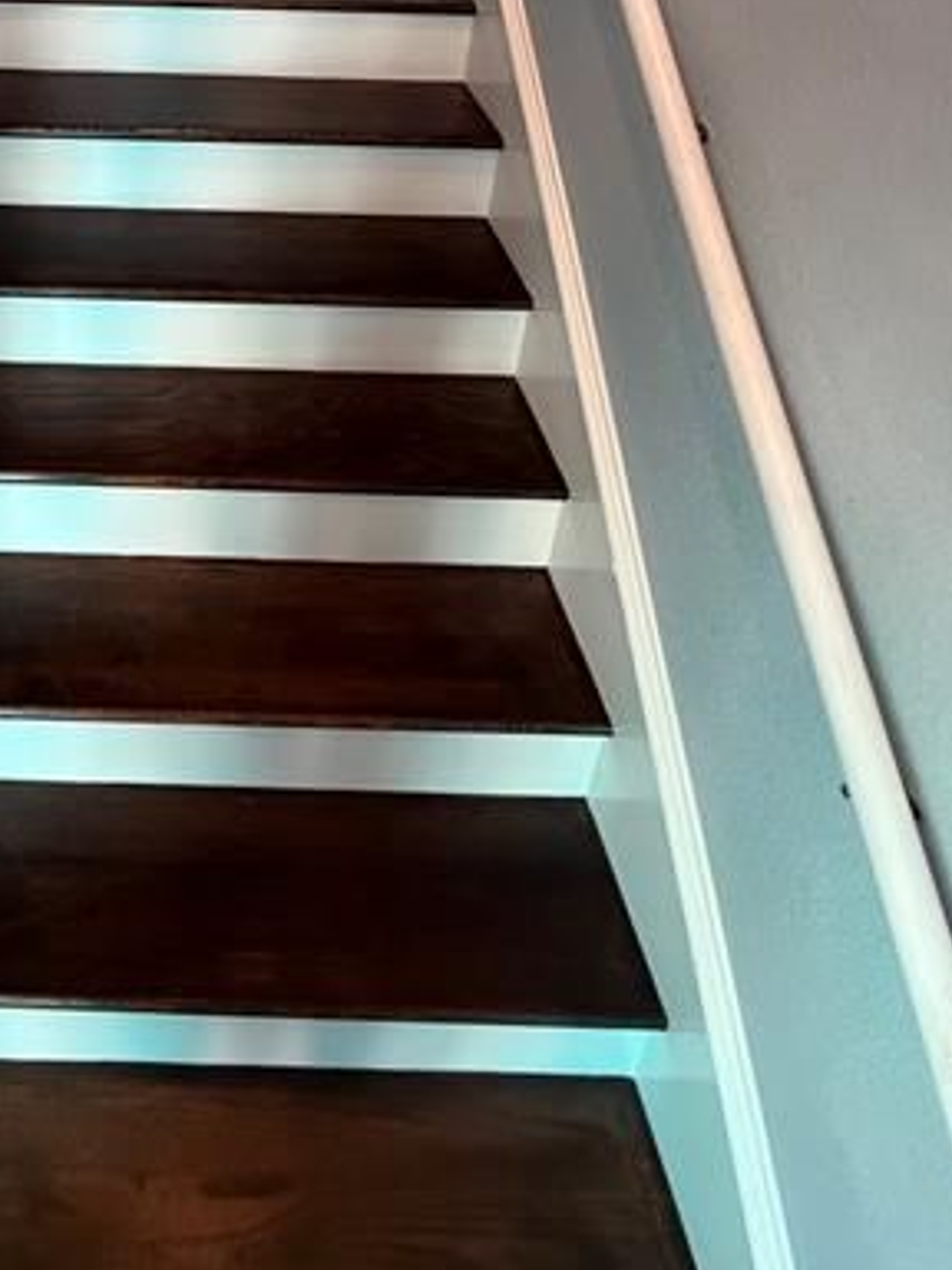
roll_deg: -1.8
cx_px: 129
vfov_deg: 51.9
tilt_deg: -23.2
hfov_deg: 45.9
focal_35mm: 28
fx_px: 1027
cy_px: 26
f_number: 2.2
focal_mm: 2.22
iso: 320
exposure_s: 1/60
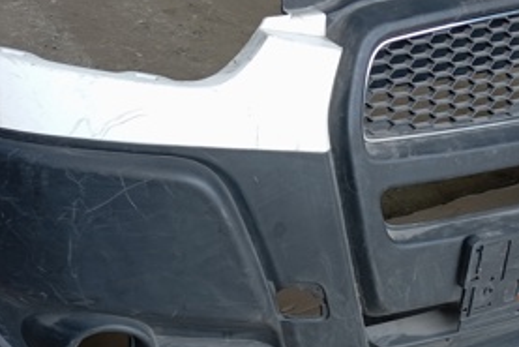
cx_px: 289
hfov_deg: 30.0
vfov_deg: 20.0
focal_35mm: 67
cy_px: 309
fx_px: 966
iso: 101
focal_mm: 4.22
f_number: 1.8
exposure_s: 1/50
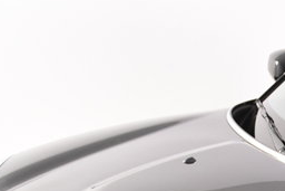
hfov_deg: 14.6
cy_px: 302
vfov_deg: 10.0
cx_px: 405
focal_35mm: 132
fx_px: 1046
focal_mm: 22
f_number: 3.5
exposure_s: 1/50
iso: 1600
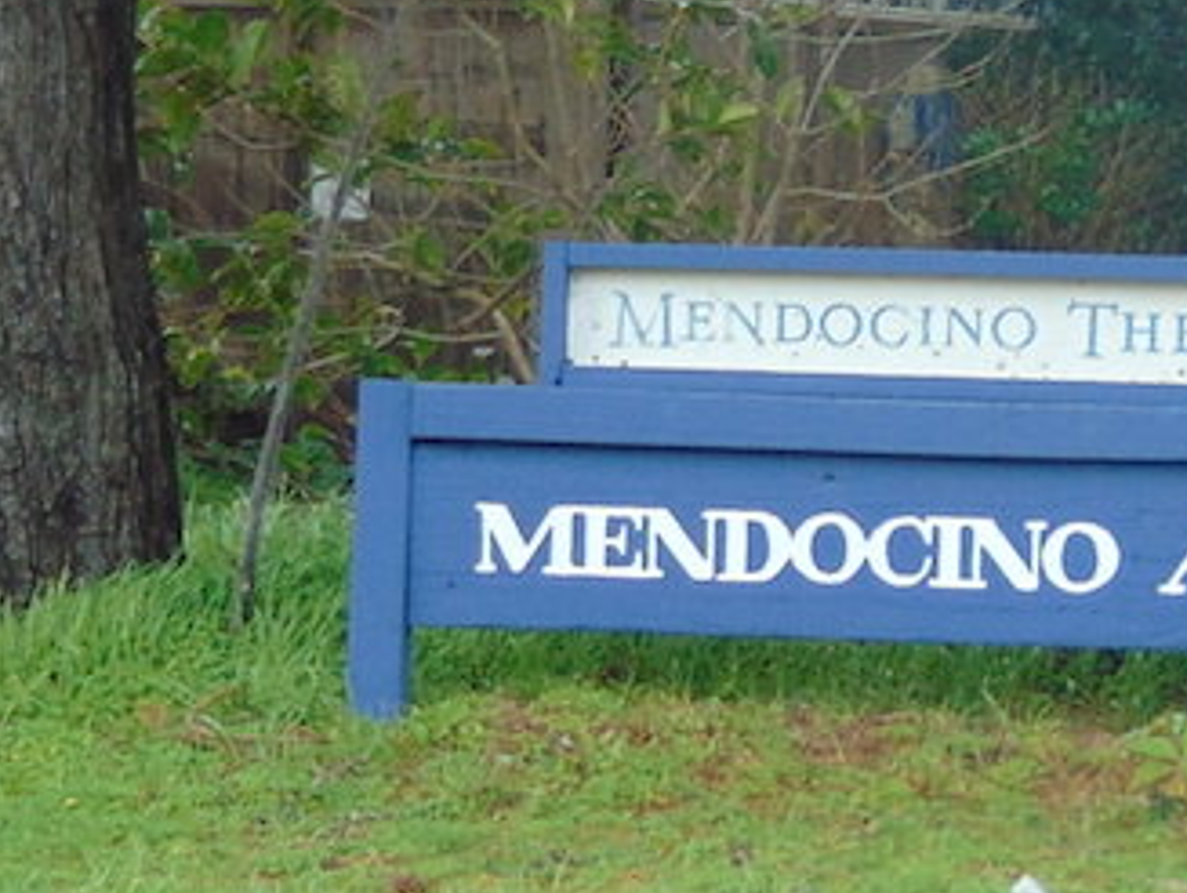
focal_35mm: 508
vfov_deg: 2.9
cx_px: 606
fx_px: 17439
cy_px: 490
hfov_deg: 3.9
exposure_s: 1/125
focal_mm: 23.9
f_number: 4
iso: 80
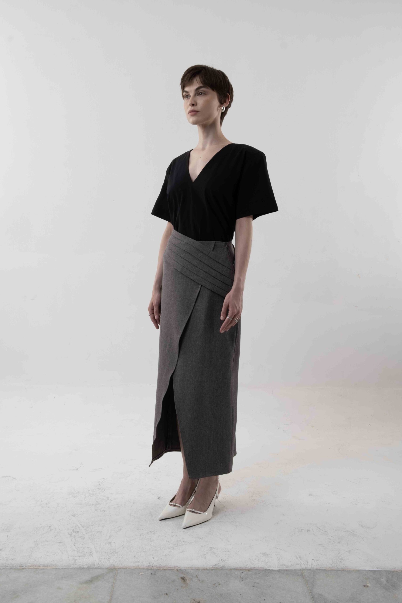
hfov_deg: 37.9
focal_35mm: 35
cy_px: 302
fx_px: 586
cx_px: 201
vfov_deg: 54.4
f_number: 13
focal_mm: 23
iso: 80
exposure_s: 1/125
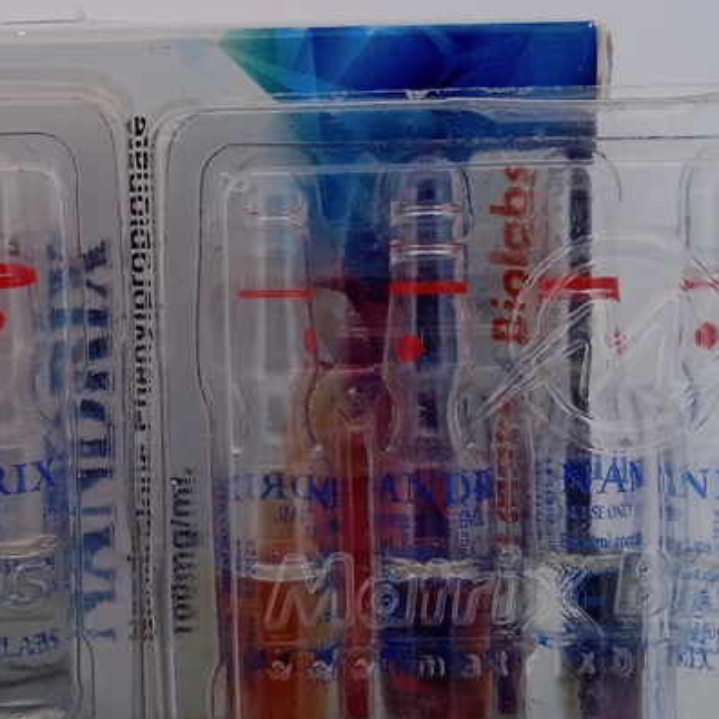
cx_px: 116
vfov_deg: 23.0
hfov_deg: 22.7
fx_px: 1762
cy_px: 318
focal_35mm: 75
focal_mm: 3.43
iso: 100
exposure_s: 1/184
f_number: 2.2
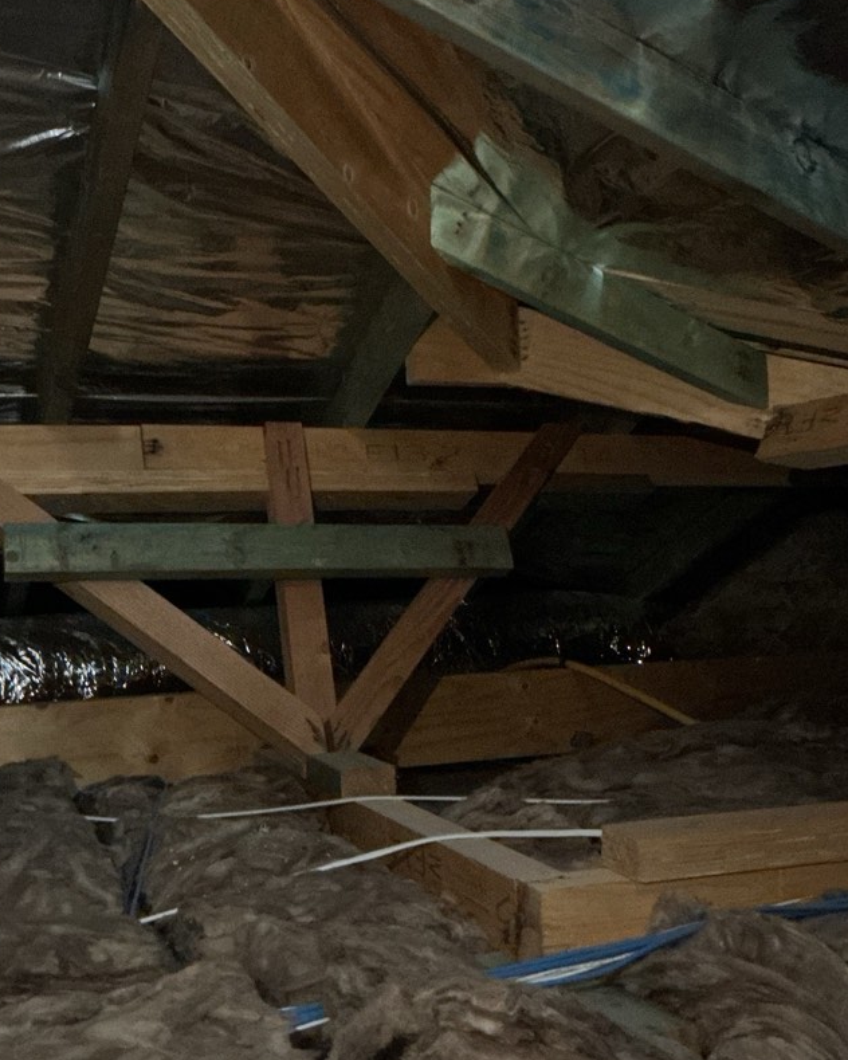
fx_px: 1349
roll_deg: +1.5
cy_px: 506
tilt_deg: +1.6
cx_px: 412
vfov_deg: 42.9
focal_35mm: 43
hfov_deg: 34.9
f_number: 1.8
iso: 1250
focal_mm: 3
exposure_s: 1/15
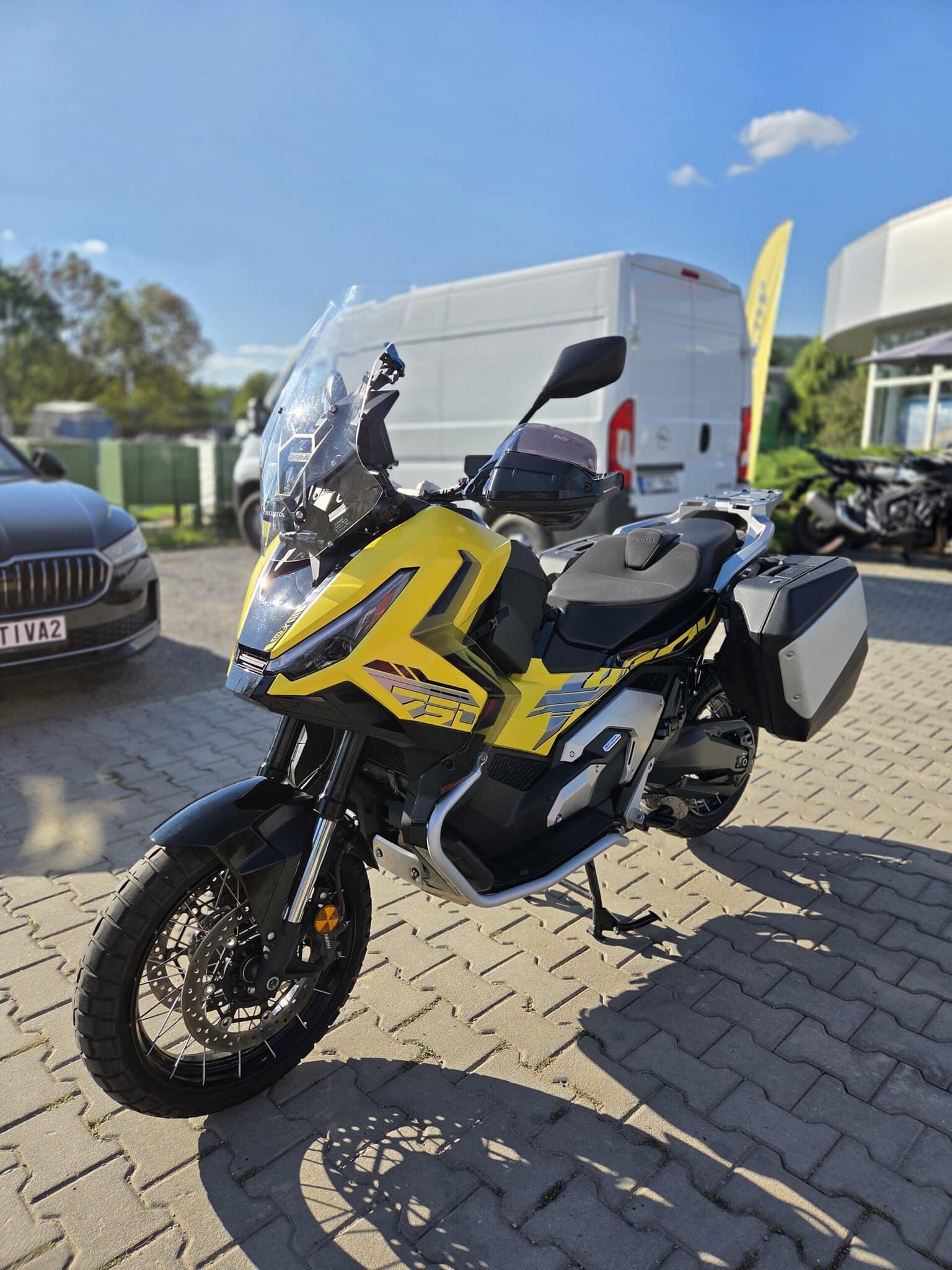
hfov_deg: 58.9
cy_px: 635
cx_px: 476
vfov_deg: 73.9
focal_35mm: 23
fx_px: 843
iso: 80
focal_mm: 5.4
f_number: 1.8
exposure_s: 1/3608
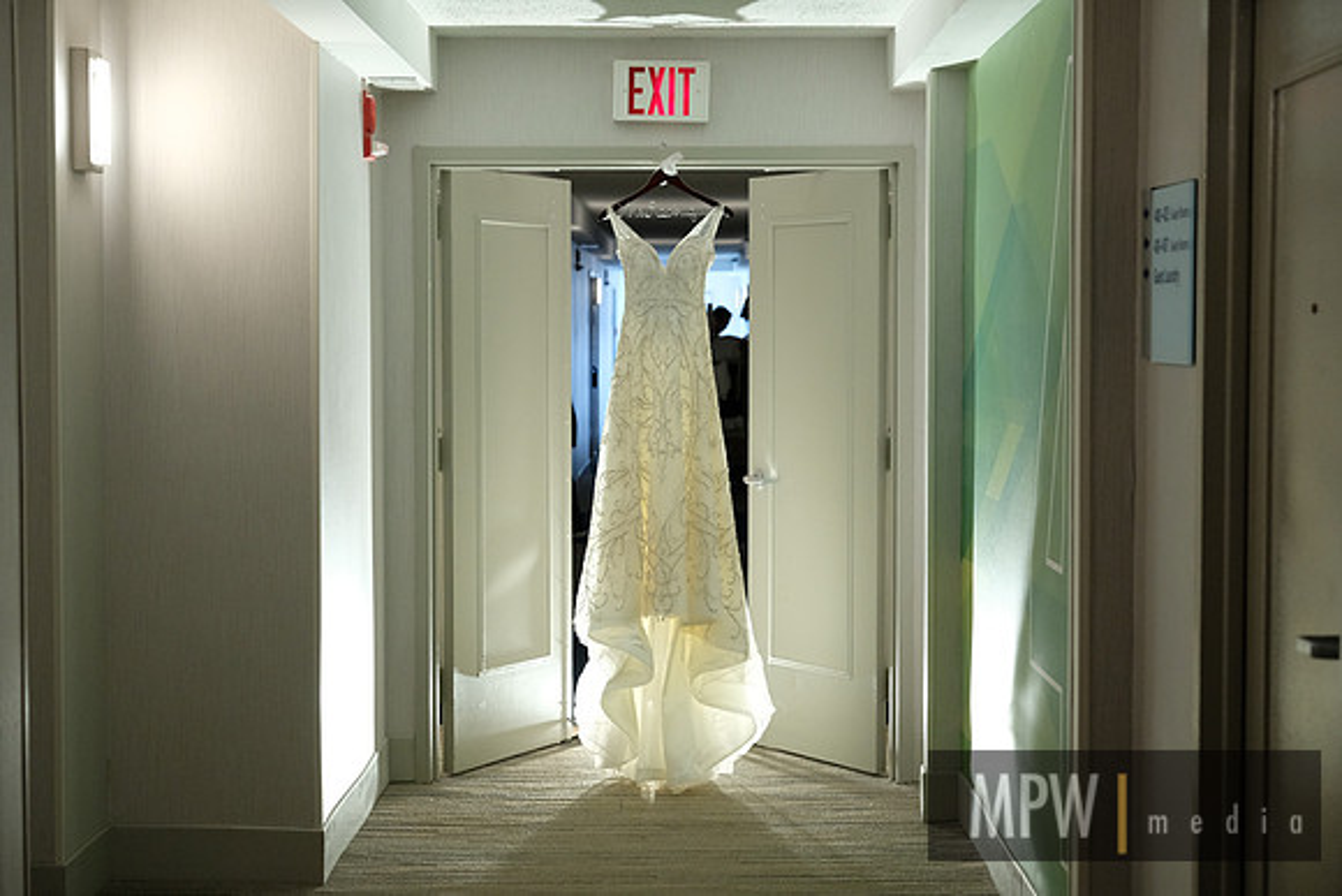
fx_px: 2312
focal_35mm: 62
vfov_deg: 21.9
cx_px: 671
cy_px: 448
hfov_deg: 32.4
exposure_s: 1/160
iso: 2500
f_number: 2.8
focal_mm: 41.4
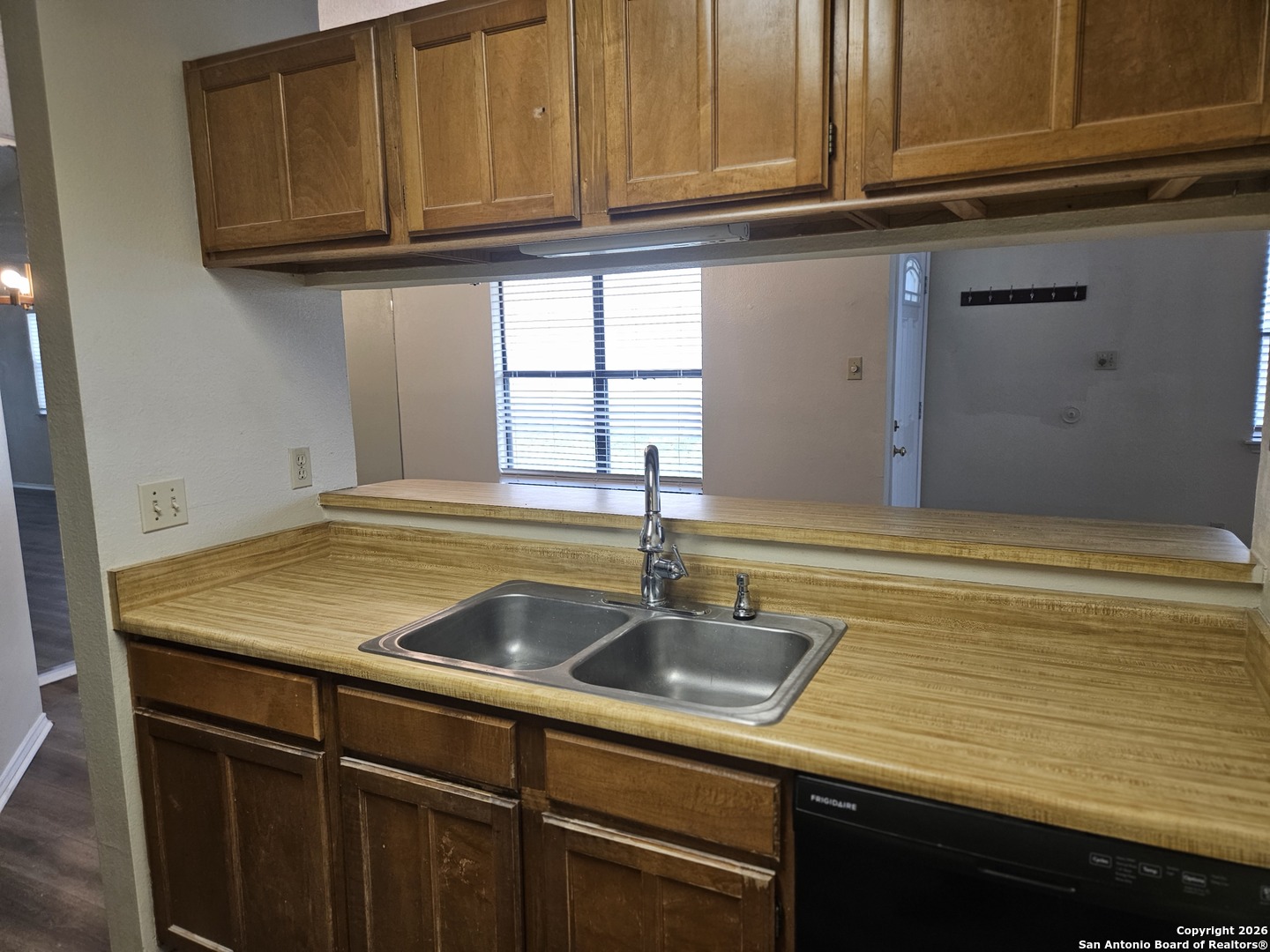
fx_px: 844
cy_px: 476
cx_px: 635
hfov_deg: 73.9
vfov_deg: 58.9
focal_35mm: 23
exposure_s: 1/120
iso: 160
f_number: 1.8
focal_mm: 5.4
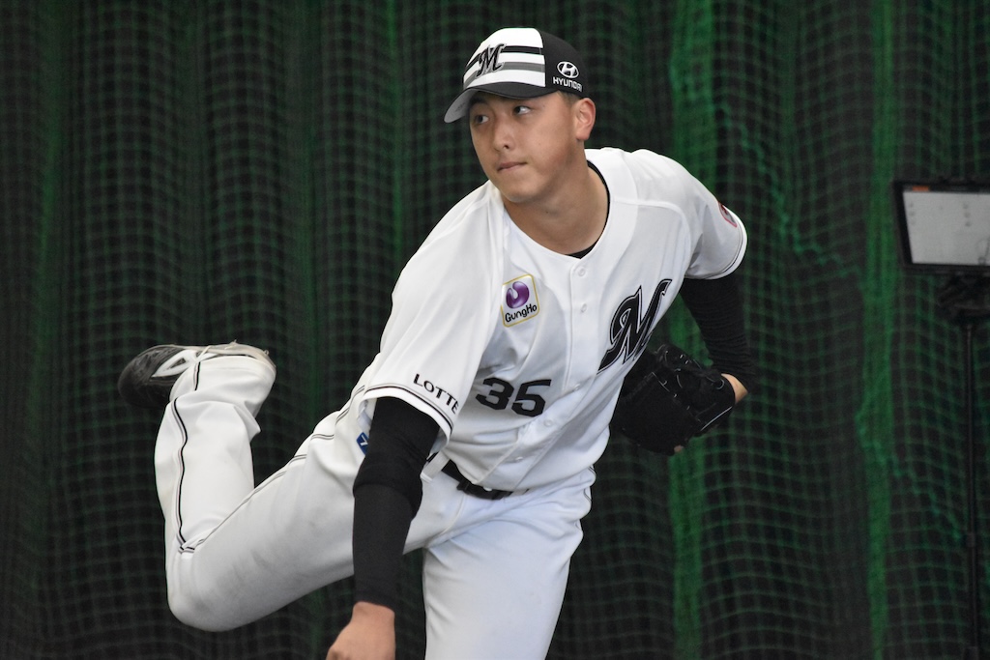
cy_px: 330
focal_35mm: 420
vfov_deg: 3.3
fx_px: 11551
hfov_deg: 4.9
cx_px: 495
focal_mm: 280
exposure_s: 1/2000
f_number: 5.6
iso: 10000
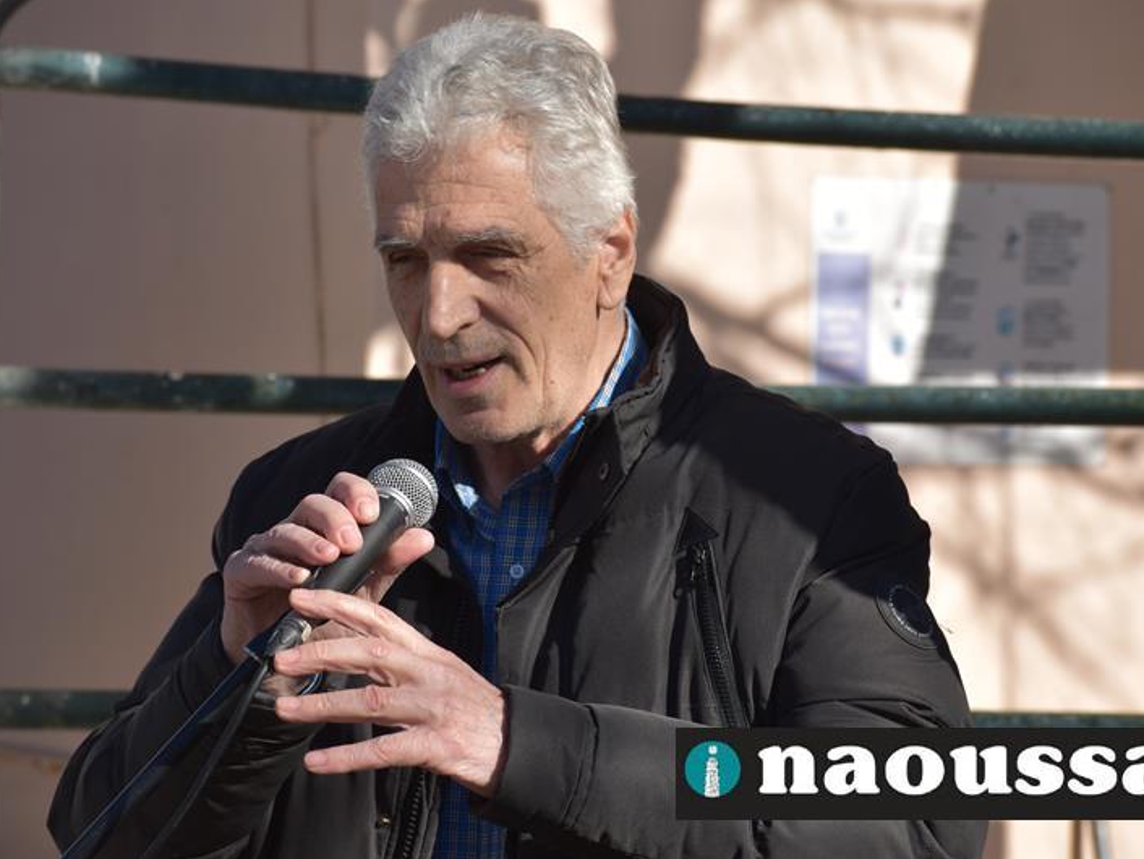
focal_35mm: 221
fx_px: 7291
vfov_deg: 6.7
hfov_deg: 9.0
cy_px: 429
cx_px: 587
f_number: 8
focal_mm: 135
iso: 140
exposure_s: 1/500
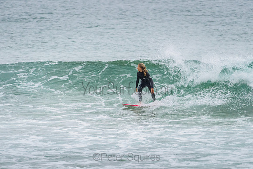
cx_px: 145
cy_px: 85
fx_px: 4311
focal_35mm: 613
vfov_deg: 2.2
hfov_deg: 3.4
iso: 1100
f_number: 5.6
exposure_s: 1/1000
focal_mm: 500
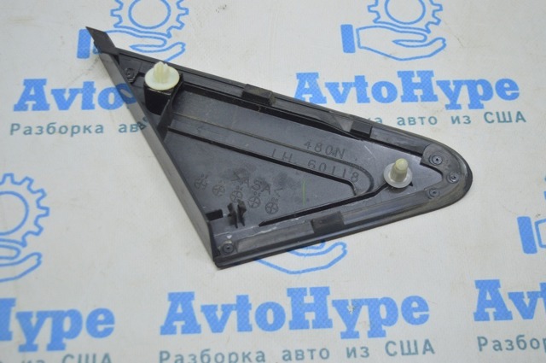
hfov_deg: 38.9
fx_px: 773
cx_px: 273
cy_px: 182
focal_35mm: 51
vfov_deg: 26.4
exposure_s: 1/40
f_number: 4.5
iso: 400
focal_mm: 34
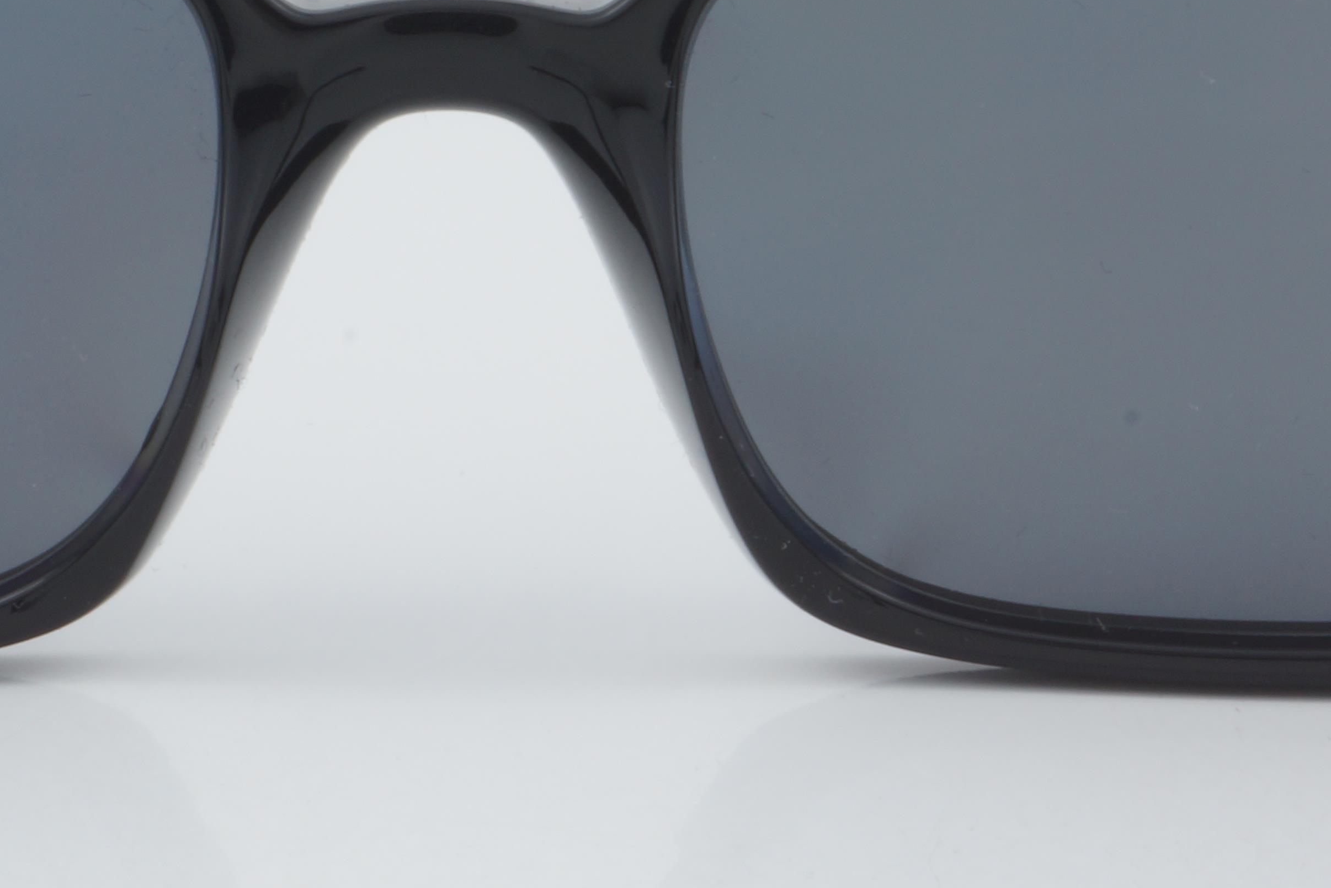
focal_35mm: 205
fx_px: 7588
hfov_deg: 10.0
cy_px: 248
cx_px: 454
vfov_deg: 6.7
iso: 100
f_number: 32
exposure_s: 1/3
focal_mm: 55
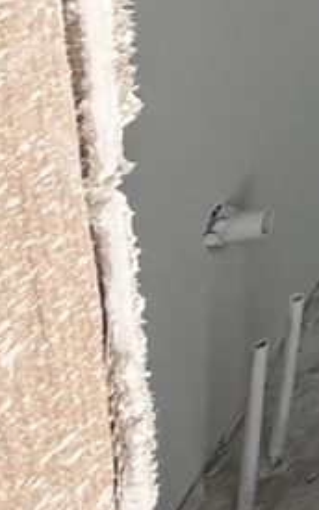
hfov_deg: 10.8
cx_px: 1002
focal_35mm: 69
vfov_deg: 22.8
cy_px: -300
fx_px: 959
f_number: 2.2
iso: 64
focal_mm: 2.22
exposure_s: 1/99
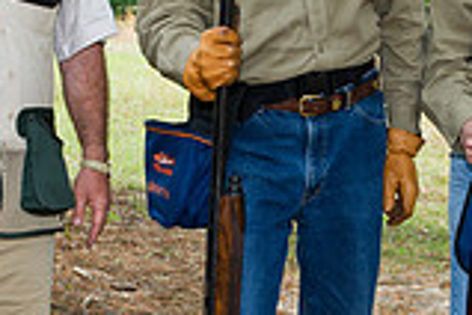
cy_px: 178
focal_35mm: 117
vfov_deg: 11.7
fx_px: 1534
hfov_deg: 17.5
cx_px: 232
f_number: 7.1
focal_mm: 32
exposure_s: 1/320
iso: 400
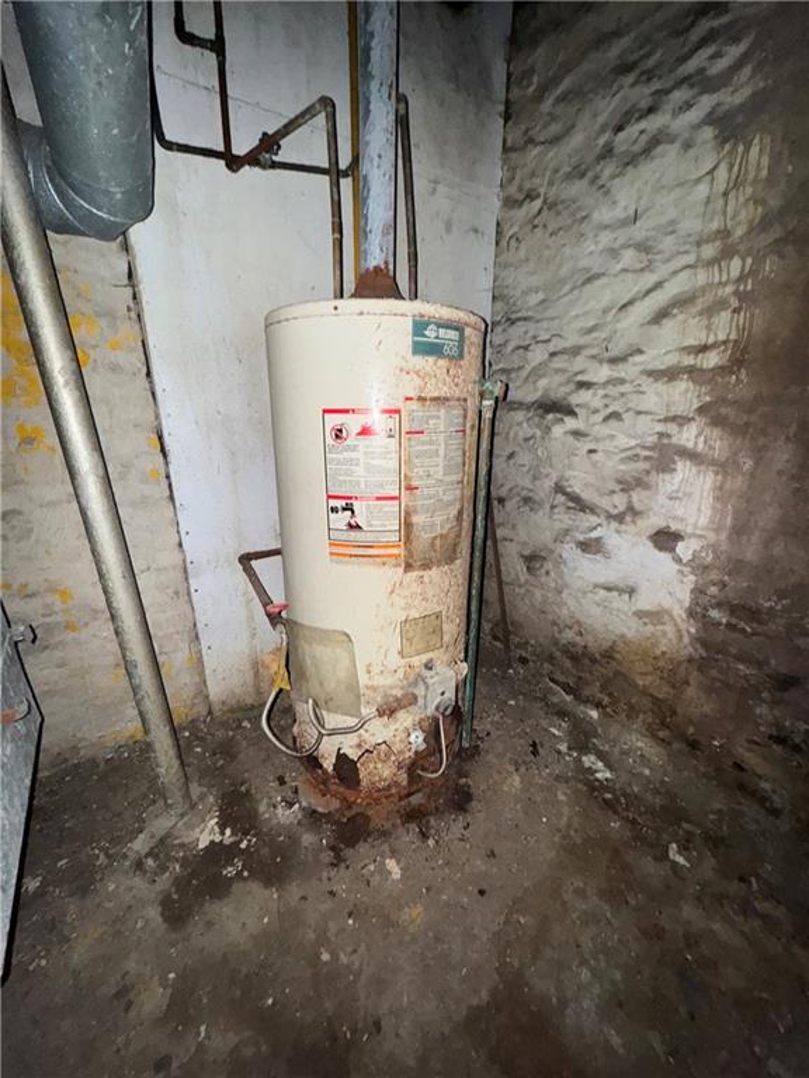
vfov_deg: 102.1
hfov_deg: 85.7
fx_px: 436
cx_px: 404
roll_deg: -0.9
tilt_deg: -19.3
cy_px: 539
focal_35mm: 14
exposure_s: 1/34
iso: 160
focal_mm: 2.22
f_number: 2.2
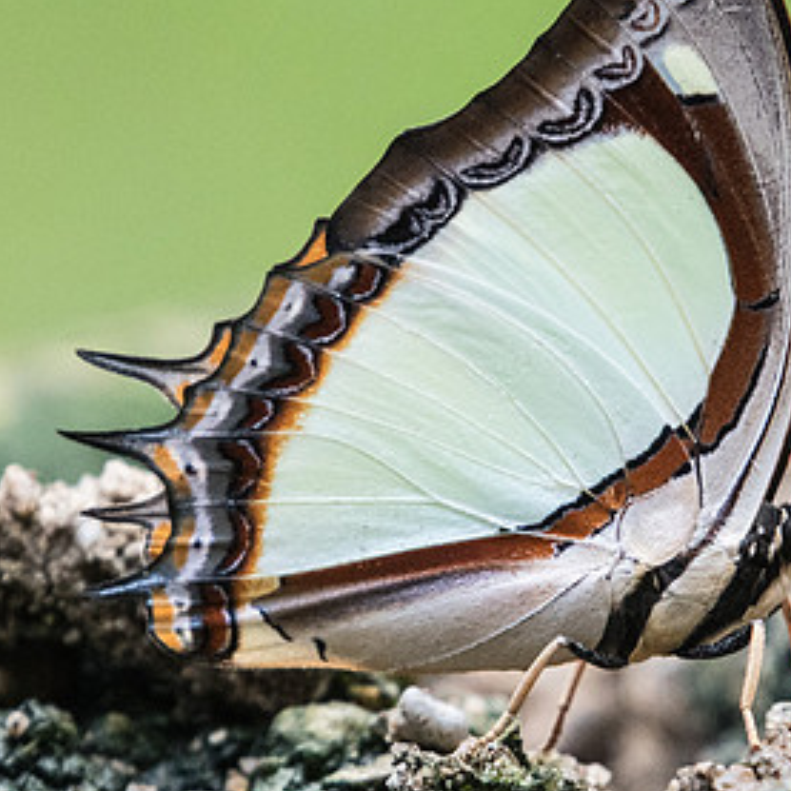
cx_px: 563
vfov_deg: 1.3
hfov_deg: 1.3
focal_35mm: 1402
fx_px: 36245
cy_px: 357
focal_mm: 400
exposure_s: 1/800
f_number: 6.3
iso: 1000
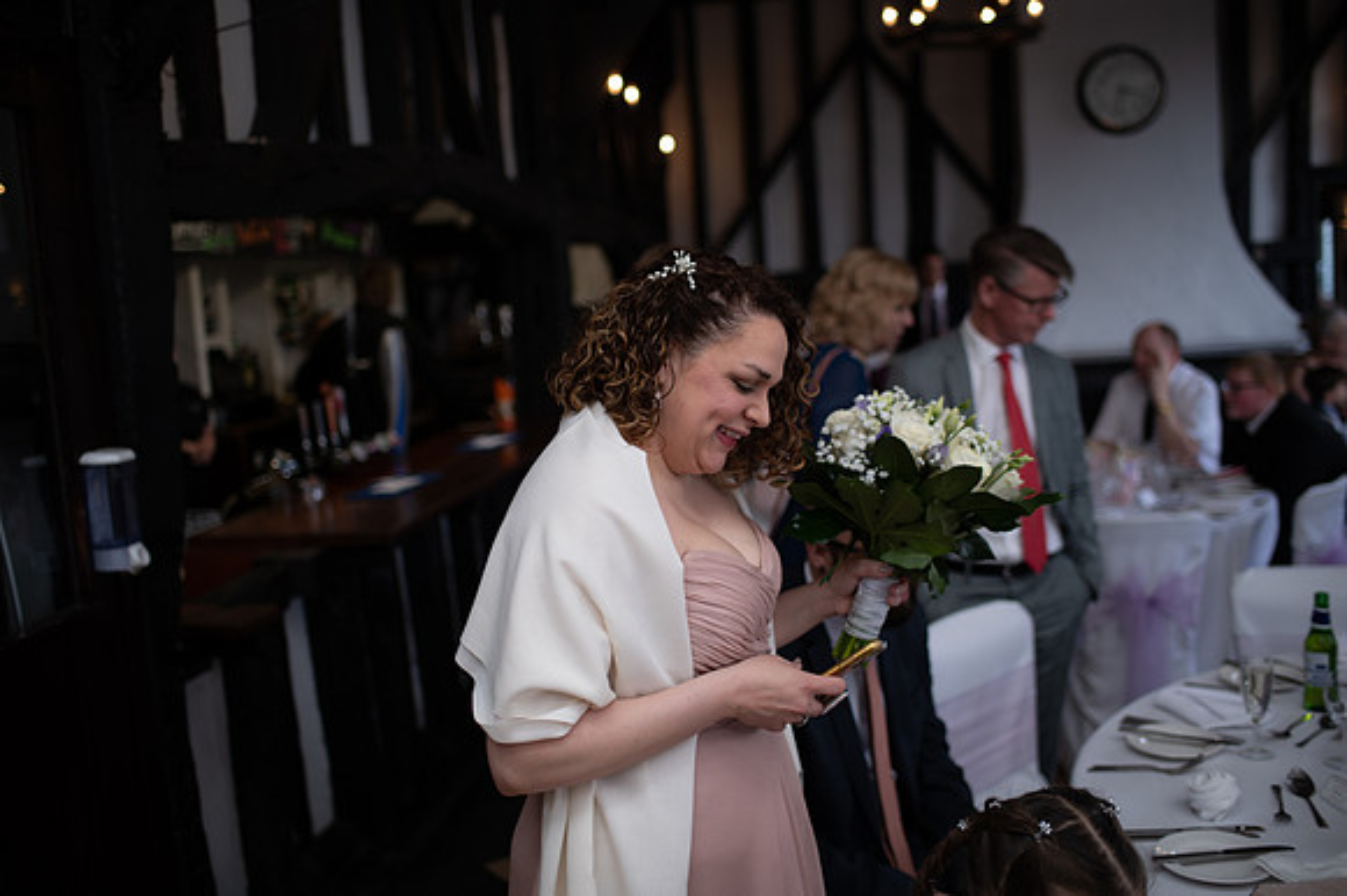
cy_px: 448
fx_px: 1309
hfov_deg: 54.5
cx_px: 674
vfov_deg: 37.8
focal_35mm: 35
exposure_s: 1/125
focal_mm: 35
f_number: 2
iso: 100
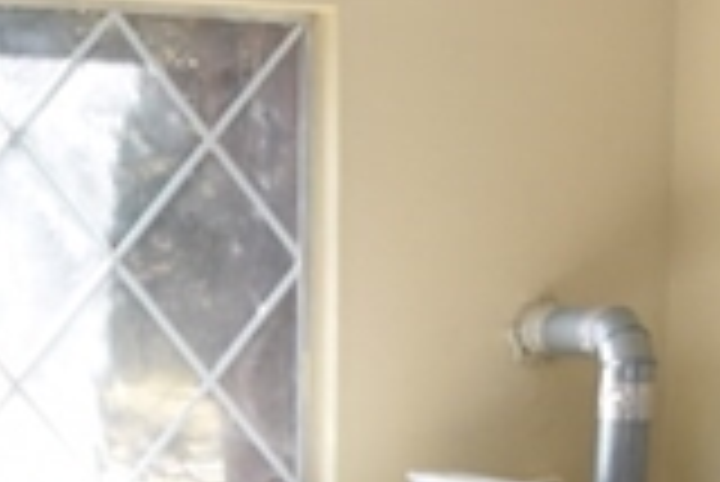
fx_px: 1922
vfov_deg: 14.2
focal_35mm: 96
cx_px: 405
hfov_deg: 21.2
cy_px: 351
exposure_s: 1/125
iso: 250
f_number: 5.6
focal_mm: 10
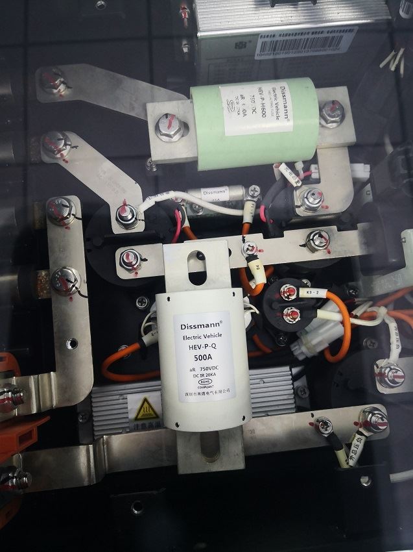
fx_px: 430
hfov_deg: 51.3
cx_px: 206
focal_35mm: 27
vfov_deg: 65.3
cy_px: 276
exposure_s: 1/45
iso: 200
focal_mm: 3.95
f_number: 1.6
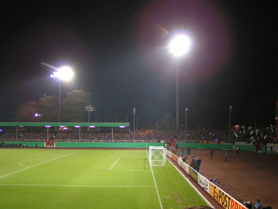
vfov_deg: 37.7
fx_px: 305
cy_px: 104
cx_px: 139
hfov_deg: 49.0
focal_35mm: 38
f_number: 2.8
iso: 125
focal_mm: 5.8
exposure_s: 1/40
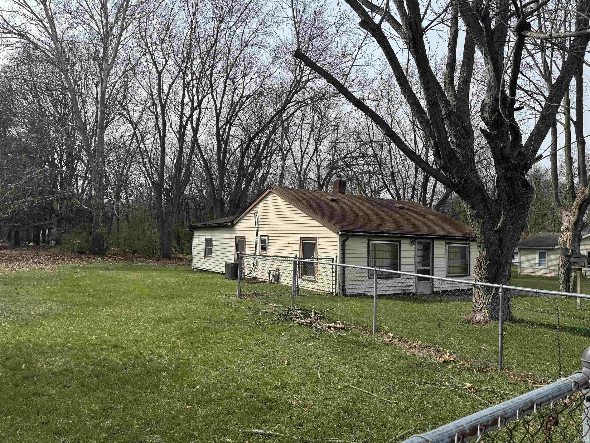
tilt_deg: +1.7
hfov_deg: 71.6
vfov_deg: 56.8
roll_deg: -1.3
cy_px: 222
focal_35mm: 24
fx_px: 409
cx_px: 295
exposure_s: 1/3802
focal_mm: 6.76
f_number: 1.78
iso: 80
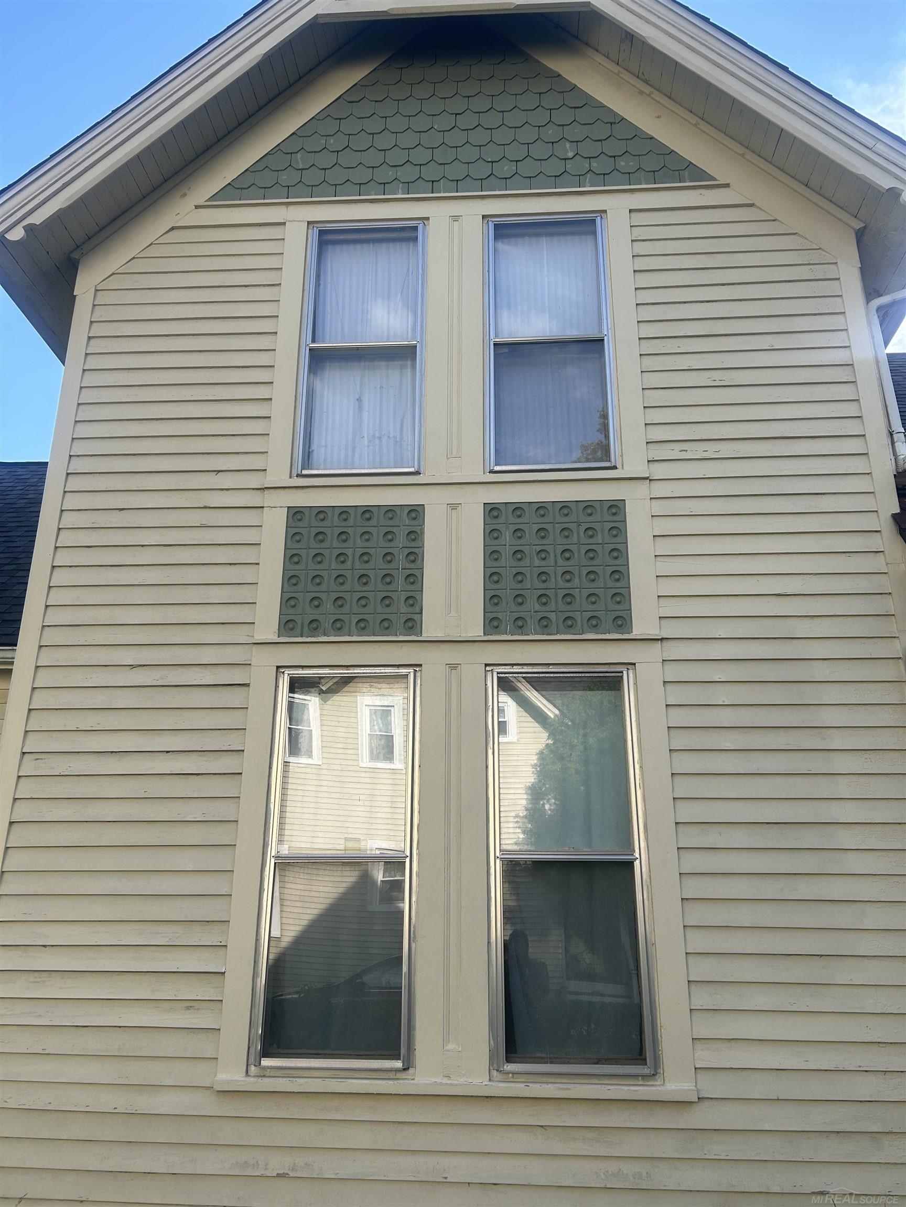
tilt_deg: +17.5
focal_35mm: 26
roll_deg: +0.8
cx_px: 453
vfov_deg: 67.3
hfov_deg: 53.1
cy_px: 604
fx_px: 907
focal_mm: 5.7
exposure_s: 1/1000
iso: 50
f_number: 1.5
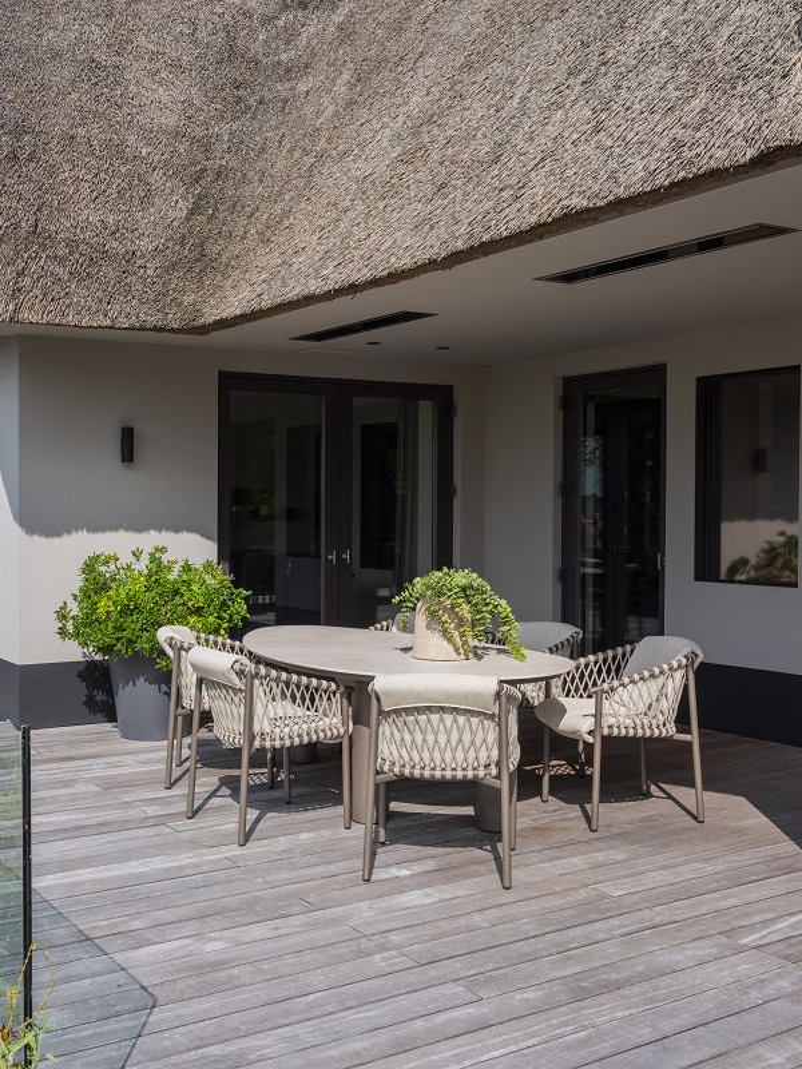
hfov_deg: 36.8
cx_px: 401
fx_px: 1205
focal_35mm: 39
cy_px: 534
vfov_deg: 47.9
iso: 400
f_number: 16
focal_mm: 48.8
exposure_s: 1/160
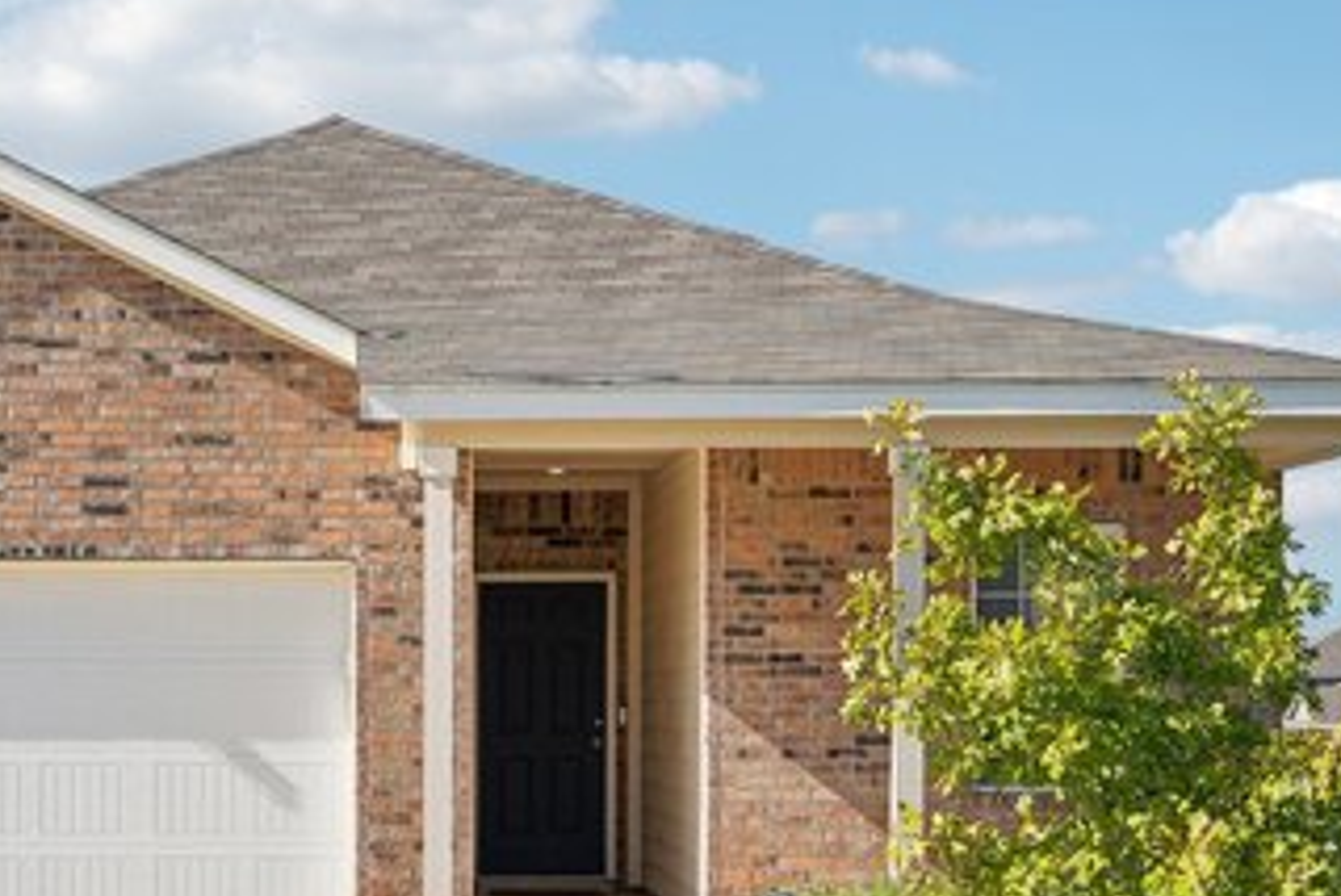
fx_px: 2610
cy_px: 488
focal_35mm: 70
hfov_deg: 28.5
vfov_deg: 19.5
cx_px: 394
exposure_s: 1/500
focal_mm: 35
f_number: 8
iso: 100
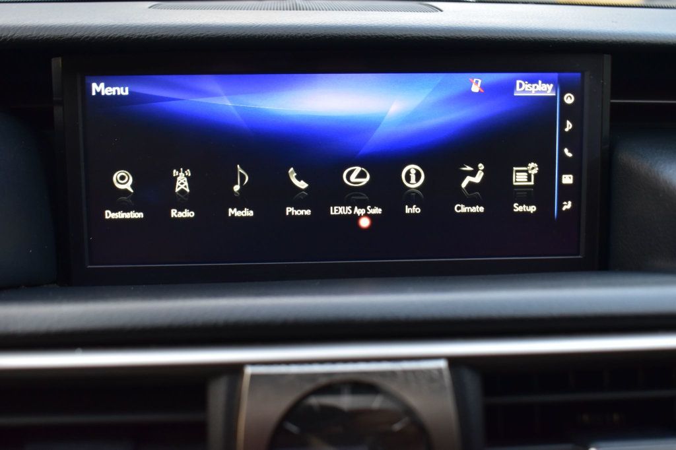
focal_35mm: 44
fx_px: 817
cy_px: 225
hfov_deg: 45.0
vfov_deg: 30.8
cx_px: 338
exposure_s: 1/15
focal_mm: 29
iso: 900
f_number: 6.3
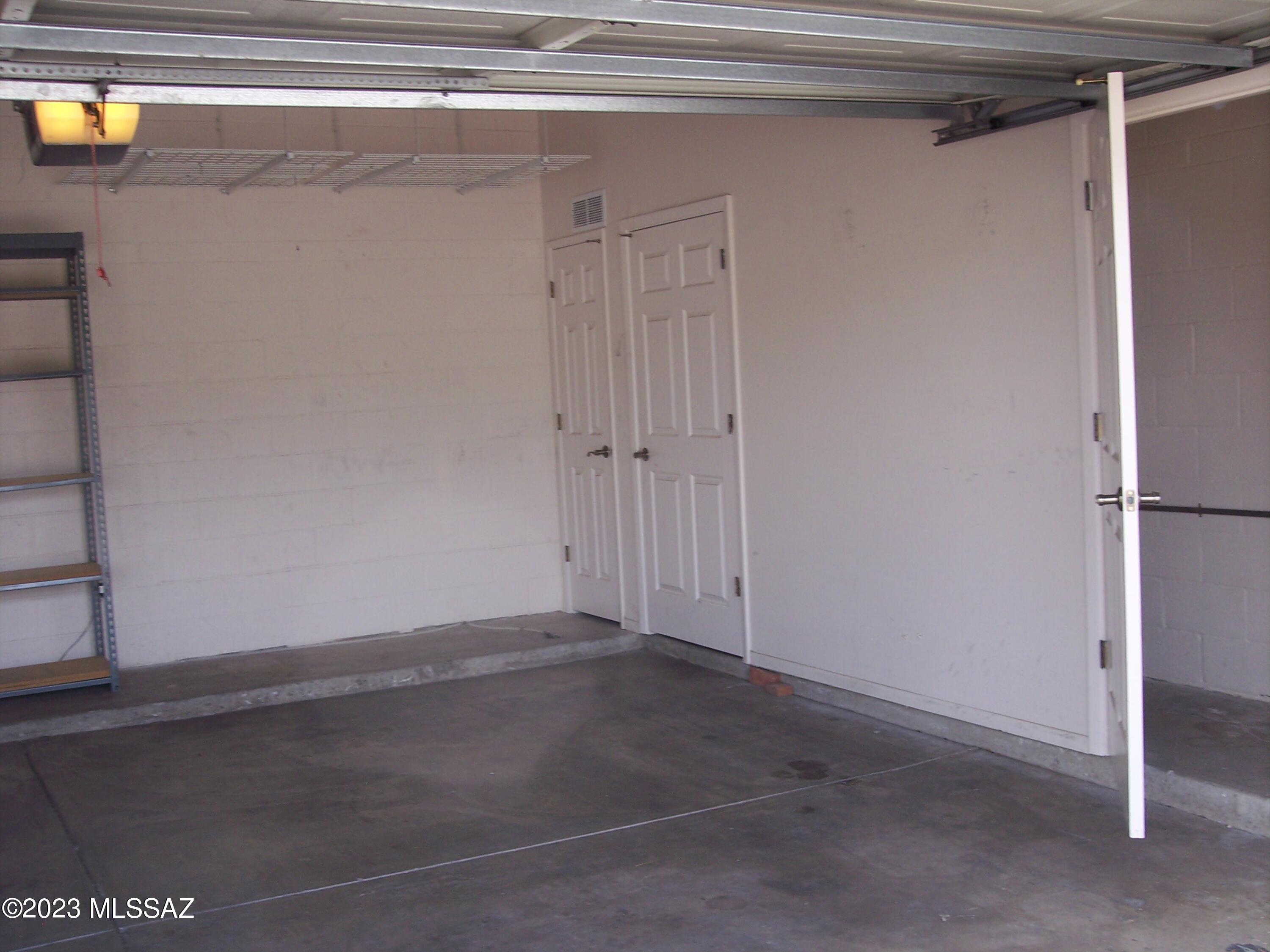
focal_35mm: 39
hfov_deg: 47.9
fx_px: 1431
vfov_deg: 36.8
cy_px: 476
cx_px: 635
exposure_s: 1/125
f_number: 3.4
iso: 100
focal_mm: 8
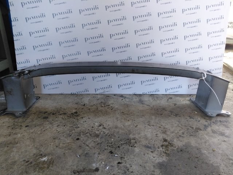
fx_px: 168
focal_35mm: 25
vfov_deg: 54.9
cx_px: 116
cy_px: 88
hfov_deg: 69.4
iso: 100
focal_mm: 4.69
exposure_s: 1/120
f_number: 1.8
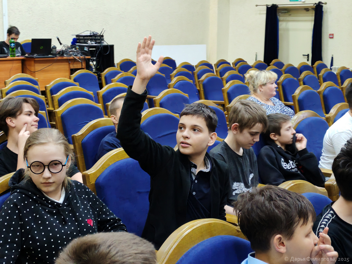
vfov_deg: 27.0
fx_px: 549
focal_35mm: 54
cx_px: 176
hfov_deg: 35.5
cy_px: 132
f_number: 1.95
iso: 640
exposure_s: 1/50
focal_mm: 5.52
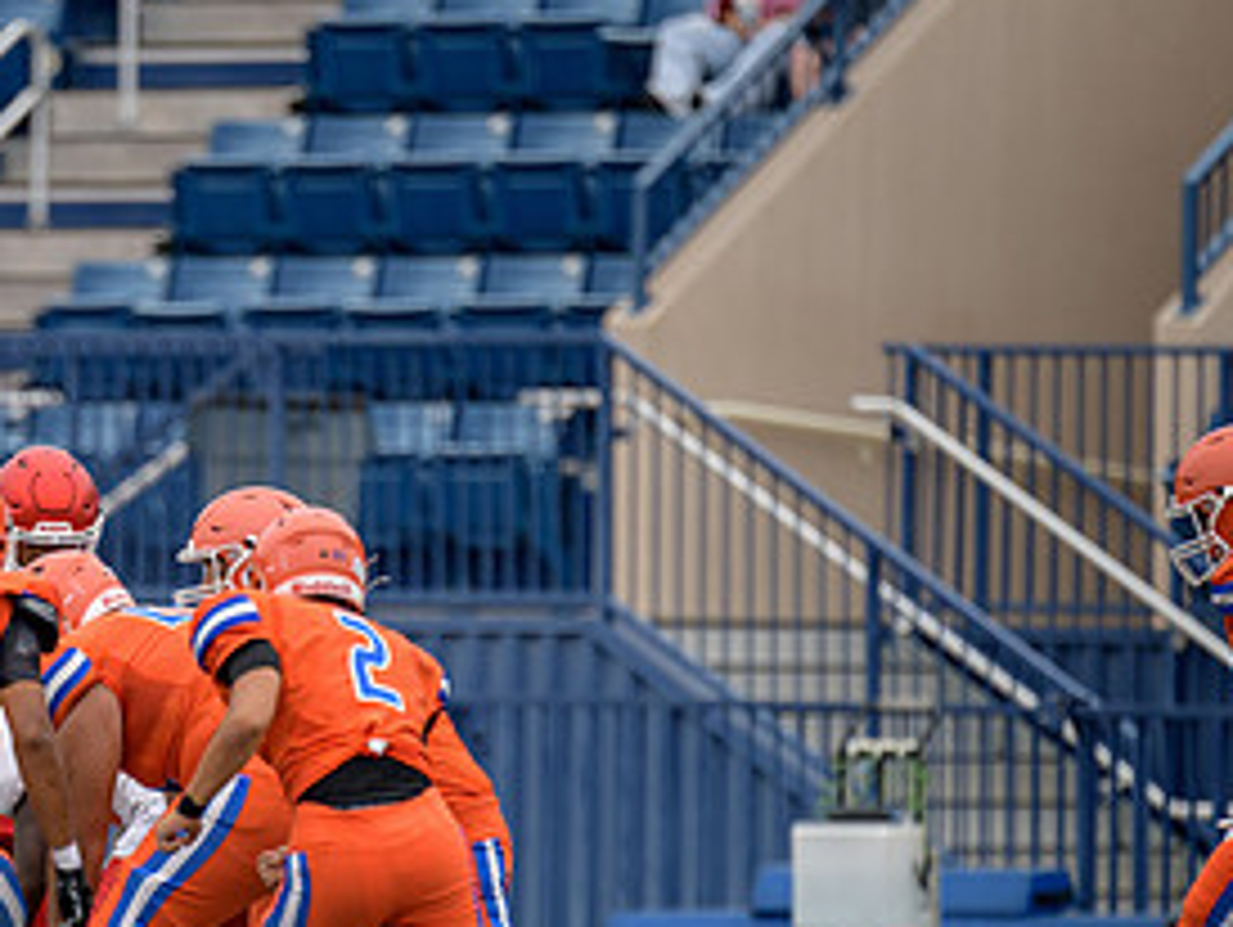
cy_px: 781
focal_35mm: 549
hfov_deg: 3.6
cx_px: 63
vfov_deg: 2.7
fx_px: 19572
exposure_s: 1/800
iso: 280
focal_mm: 270
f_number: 2.8
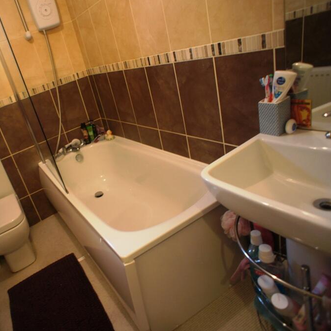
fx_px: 335
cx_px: 86
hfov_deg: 50.5
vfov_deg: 52.5
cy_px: 165
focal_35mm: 31
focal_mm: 16
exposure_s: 1/30
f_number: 2.8
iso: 320
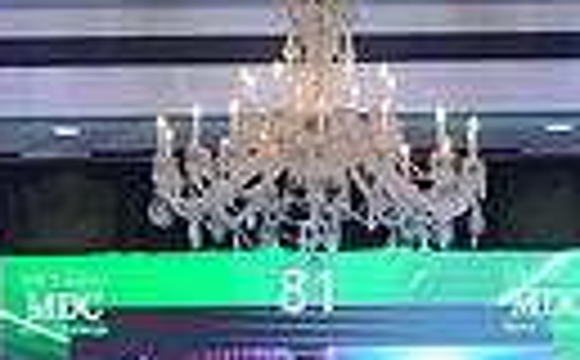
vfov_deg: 6.6
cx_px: 92
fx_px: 3044
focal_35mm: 193
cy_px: 670
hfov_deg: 10.8
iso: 5000
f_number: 3.2
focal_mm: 42
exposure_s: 1/640
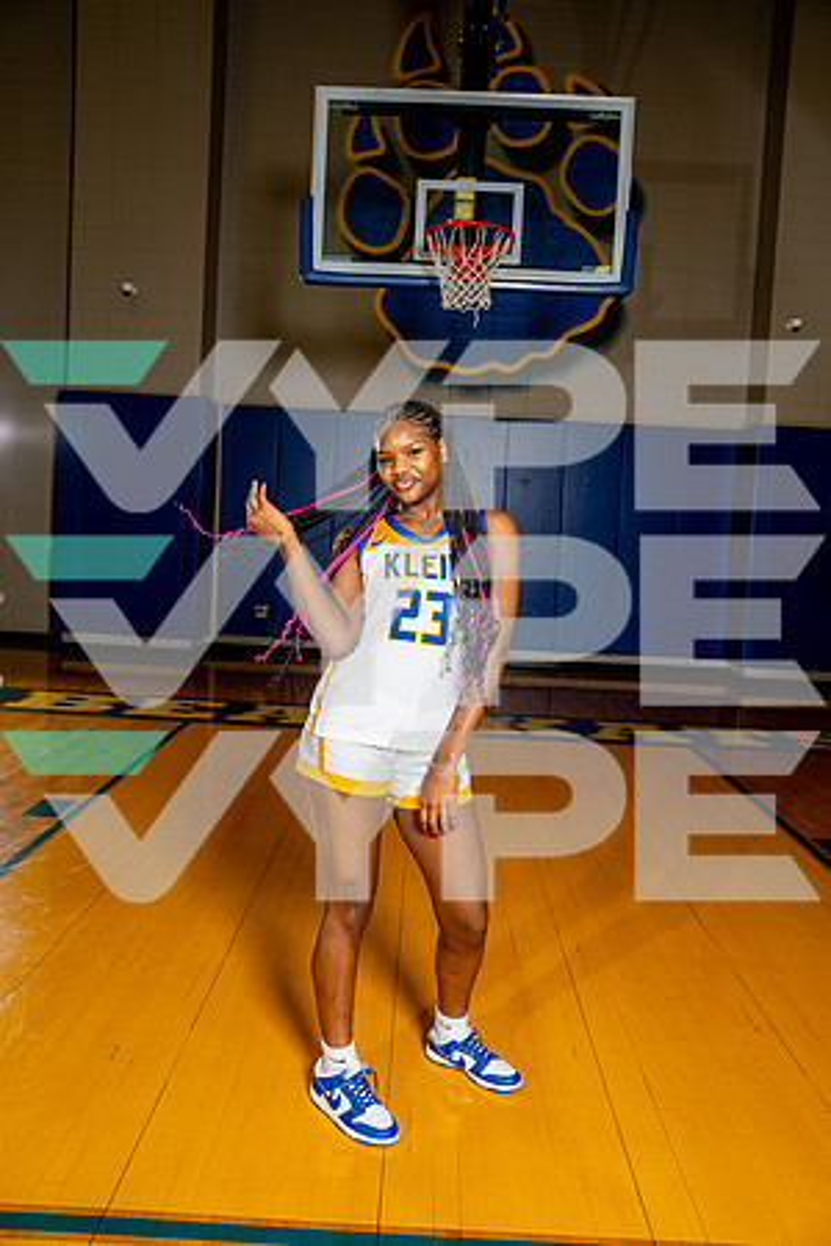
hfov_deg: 45.0
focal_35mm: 29
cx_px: 416
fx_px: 1004
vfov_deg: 63.7
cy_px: 623
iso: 160
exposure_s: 1/250
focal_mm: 29
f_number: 4
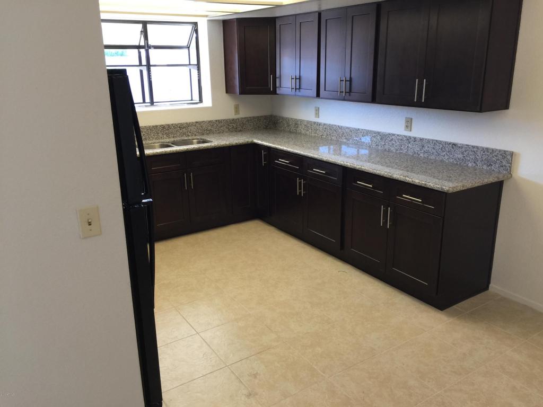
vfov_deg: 48.2
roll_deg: +0.0
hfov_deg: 61.7
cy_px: 204
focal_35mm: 29
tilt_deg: -17.4
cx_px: 272
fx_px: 455
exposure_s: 1/30
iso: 40
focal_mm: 4.15
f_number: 2.2
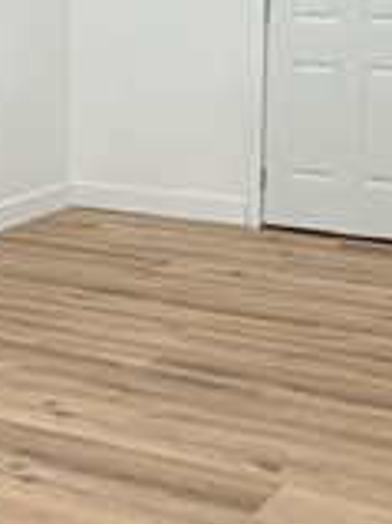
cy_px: 49
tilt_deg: -3.9
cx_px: -181
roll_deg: +0.4
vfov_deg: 21.3
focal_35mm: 90
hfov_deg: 15.3
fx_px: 1361
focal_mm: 2.22
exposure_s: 1/120
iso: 320
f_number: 2.2
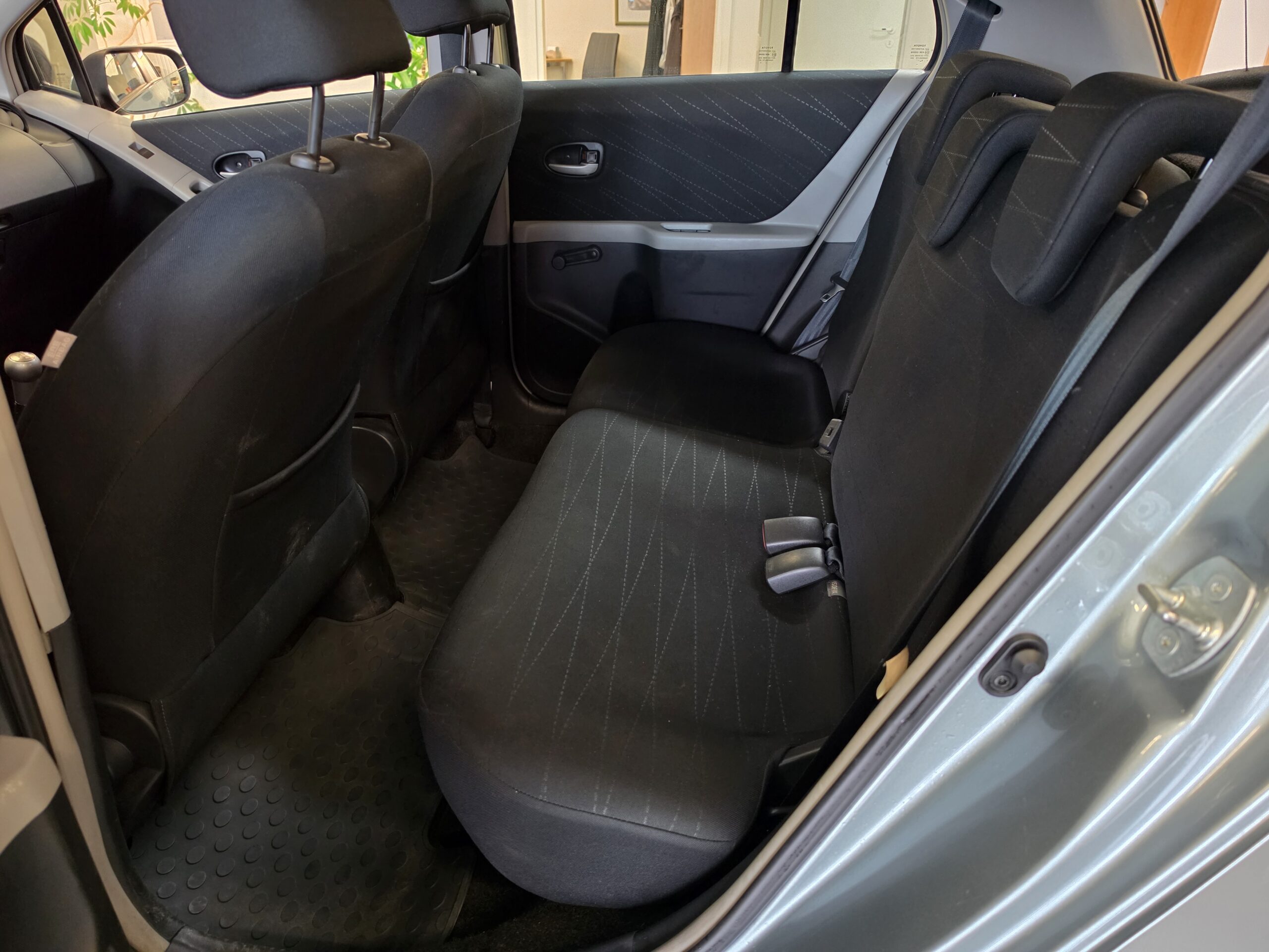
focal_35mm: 23
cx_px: 634
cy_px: 476
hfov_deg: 73.9
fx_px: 843
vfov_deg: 58.9
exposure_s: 1/50
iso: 800
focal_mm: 6.5
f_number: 1.4
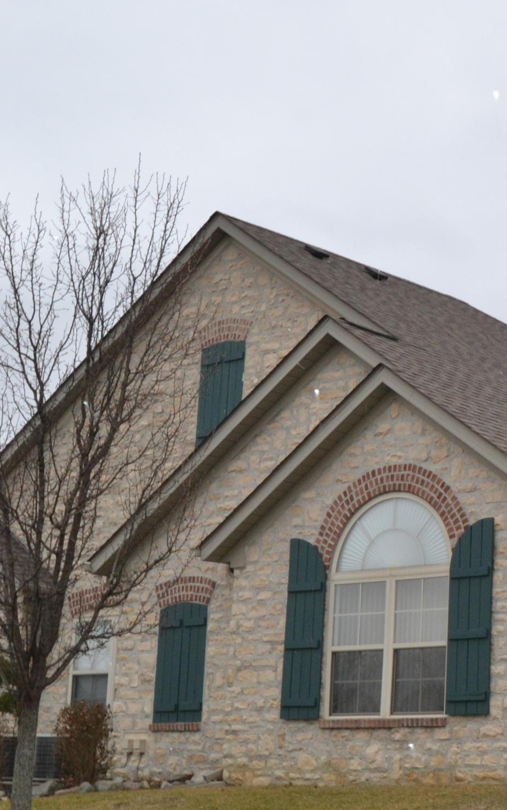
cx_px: 740
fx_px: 1635
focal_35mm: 74
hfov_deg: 16.2
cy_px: 422
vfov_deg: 27.8
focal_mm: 24
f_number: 8
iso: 800
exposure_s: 1/60
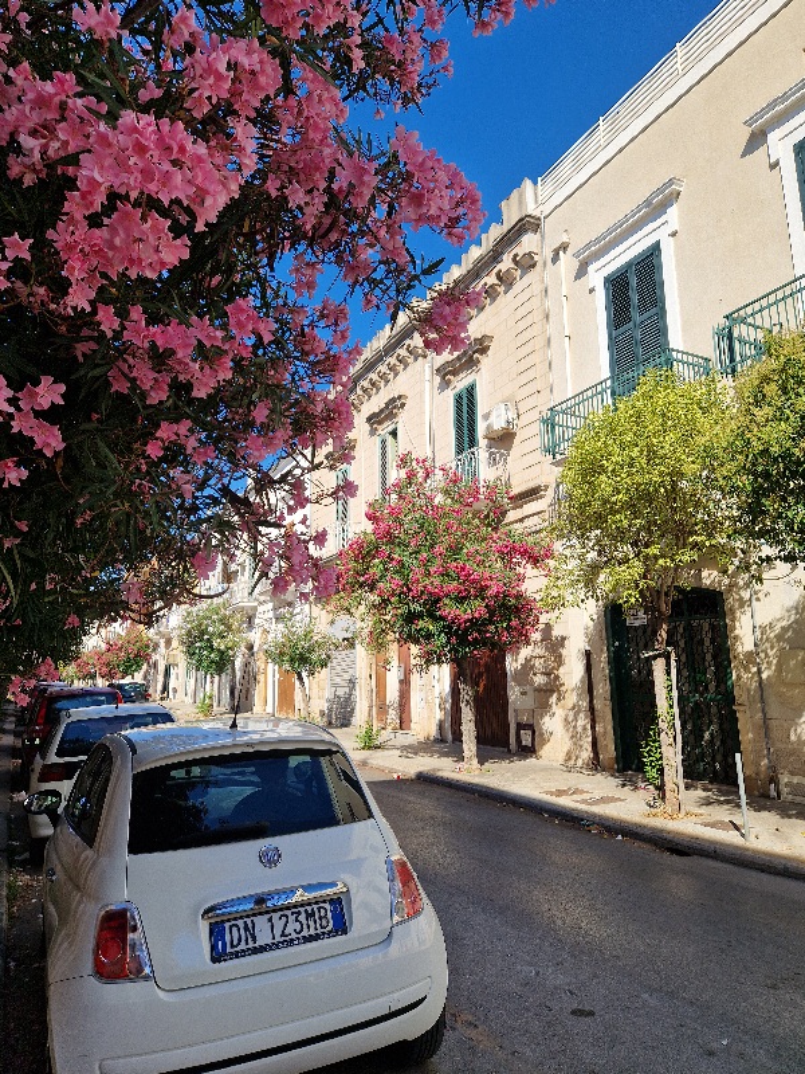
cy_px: 537
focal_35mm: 23
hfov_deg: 58.9
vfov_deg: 73.9
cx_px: 402
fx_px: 713
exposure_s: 1/1667
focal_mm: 5.4
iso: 50
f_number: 1.8
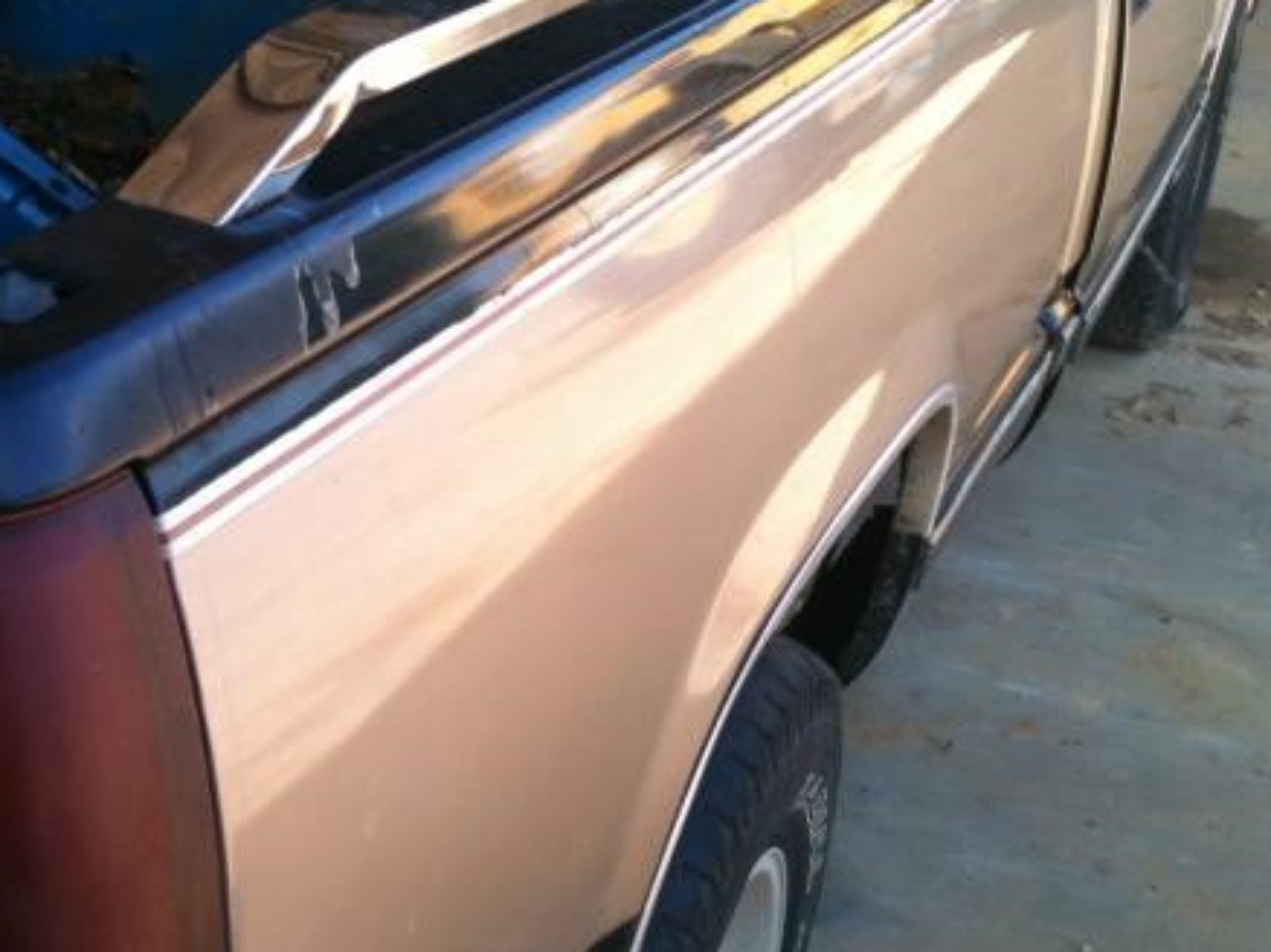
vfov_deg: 22.9
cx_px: 525
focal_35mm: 64
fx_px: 2349
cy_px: 479
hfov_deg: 30.2
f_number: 2.8
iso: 64
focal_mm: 3.85
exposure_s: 1/253
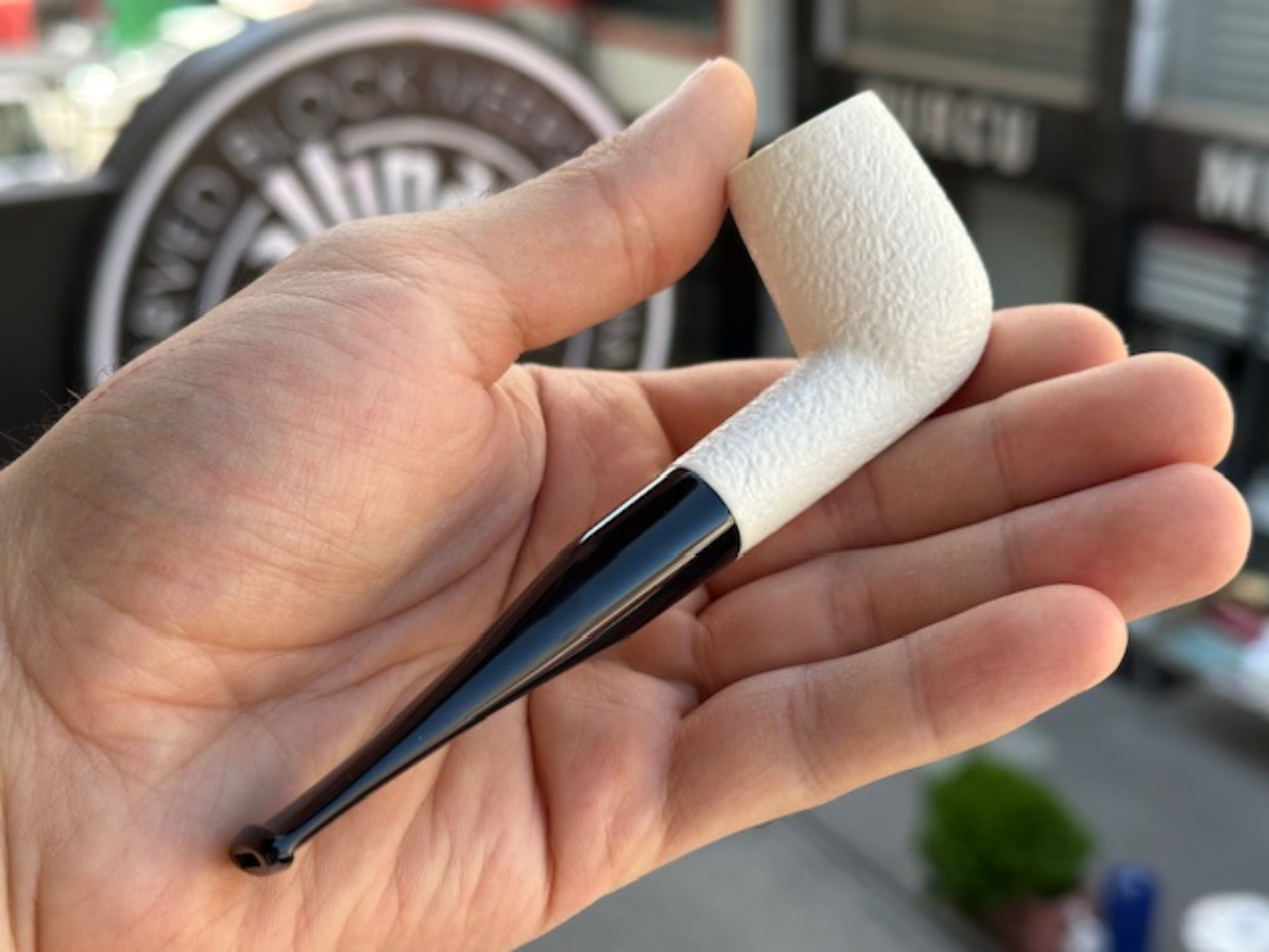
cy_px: 476
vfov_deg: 30.3
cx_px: 634
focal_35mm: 48
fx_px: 1760
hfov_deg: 39.7
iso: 64
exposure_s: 1/435
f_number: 1.78
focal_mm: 6.86
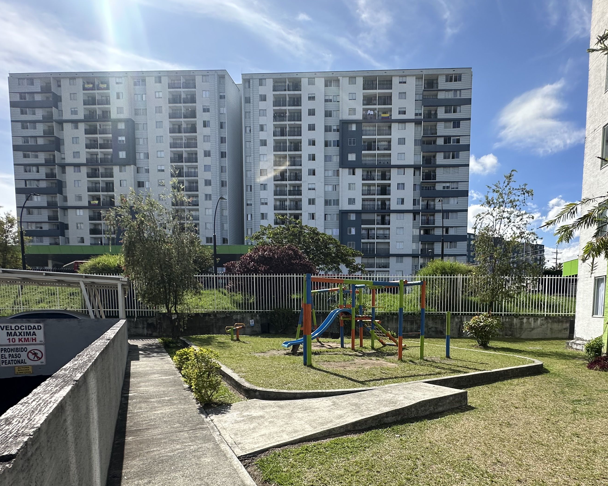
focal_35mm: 21
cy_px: 341
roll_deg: -2.1
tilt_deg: -3.5
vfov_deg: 63.1
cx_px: 369
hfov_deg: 76.6
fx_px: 378
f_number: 2.2
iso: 40
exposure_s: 1/1618
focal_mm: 2.22
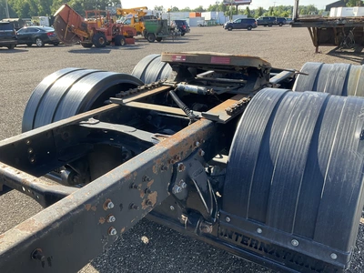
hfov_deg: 61.7
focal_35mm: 29
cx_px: 182
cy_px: 136
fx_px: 305
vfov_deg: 48.2
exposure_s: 1/314
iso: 25
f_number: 1.8
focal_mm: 3
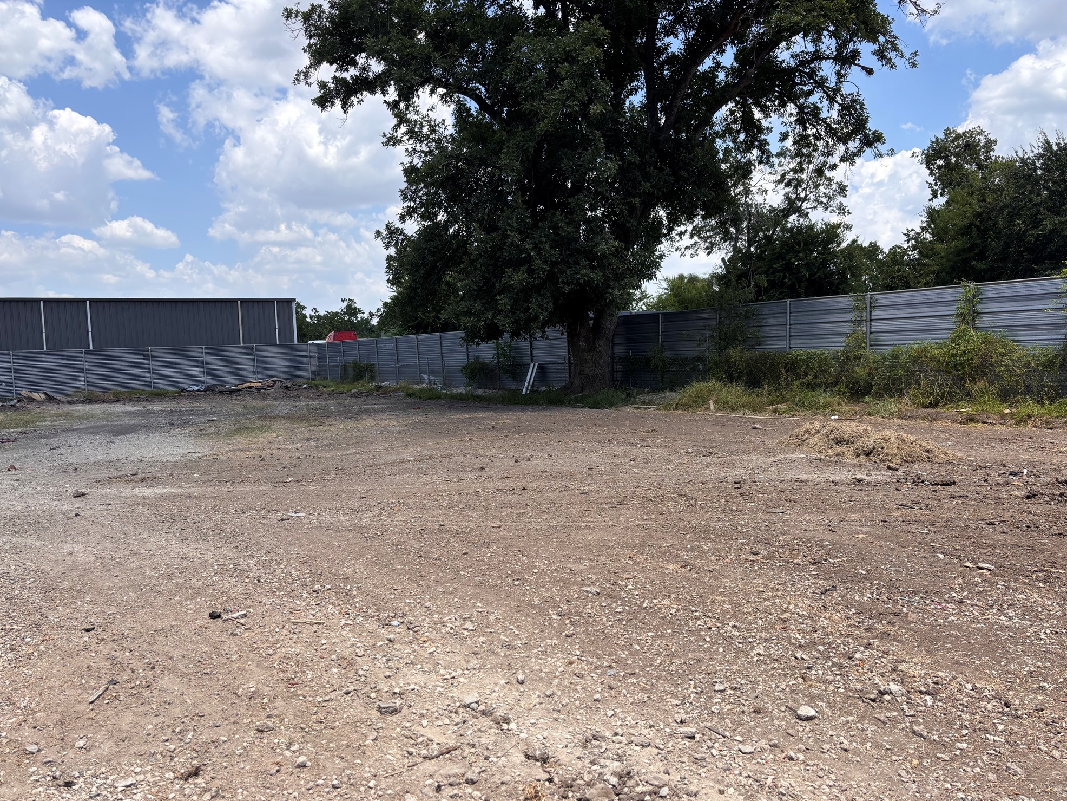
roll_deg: +2.6
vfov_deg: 51.3
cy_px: 414
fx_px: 832
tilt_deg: -3.5
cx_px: 542
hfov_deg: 65.3
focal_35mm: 27
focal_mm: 5.96
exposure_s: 1/2571
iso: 50
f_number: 1.6
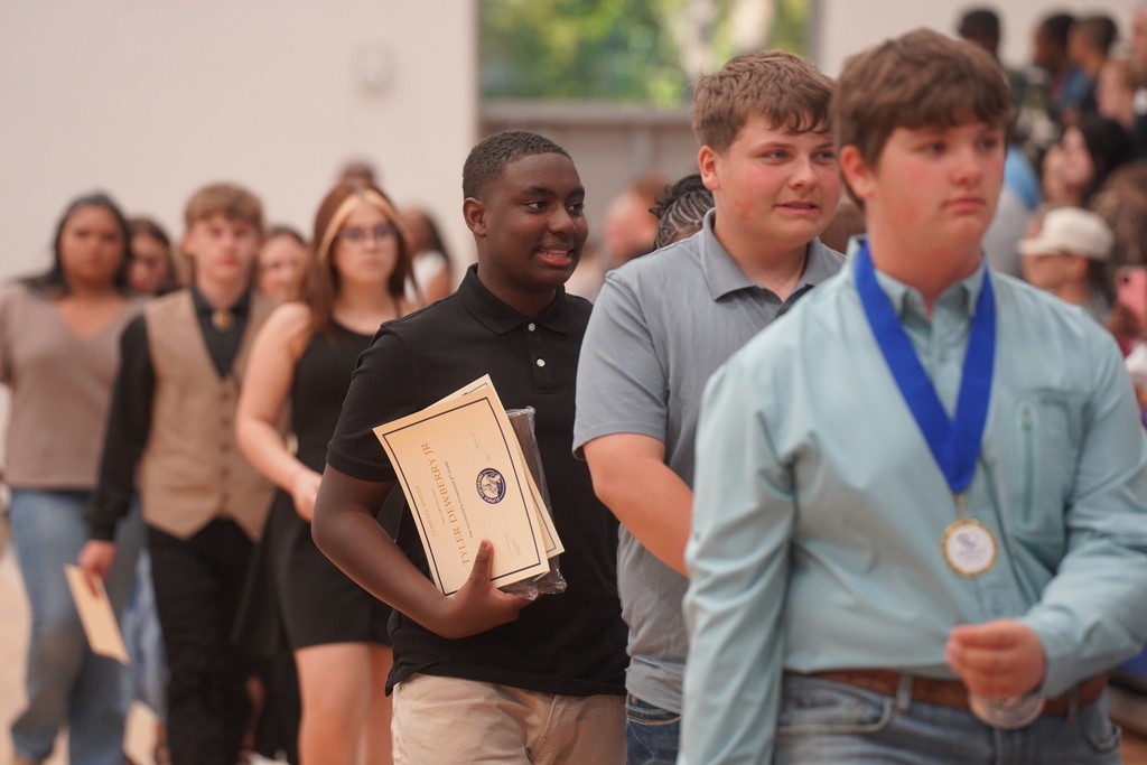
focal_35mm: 180
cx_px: 574
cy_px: 382
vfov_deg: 7.6
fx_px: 5735
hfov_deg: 11.4
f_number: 4
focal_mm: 180
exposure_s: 1/200
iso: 1600
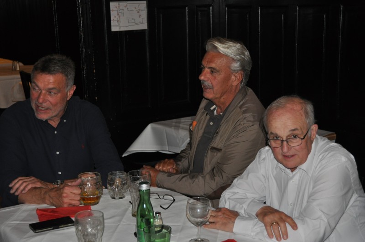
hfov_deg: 30.6
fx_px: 668
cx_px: 182
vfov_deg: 20.6
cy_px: 121
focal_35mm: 66
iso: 800
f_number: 4.5
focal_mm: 44
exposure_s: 1/60
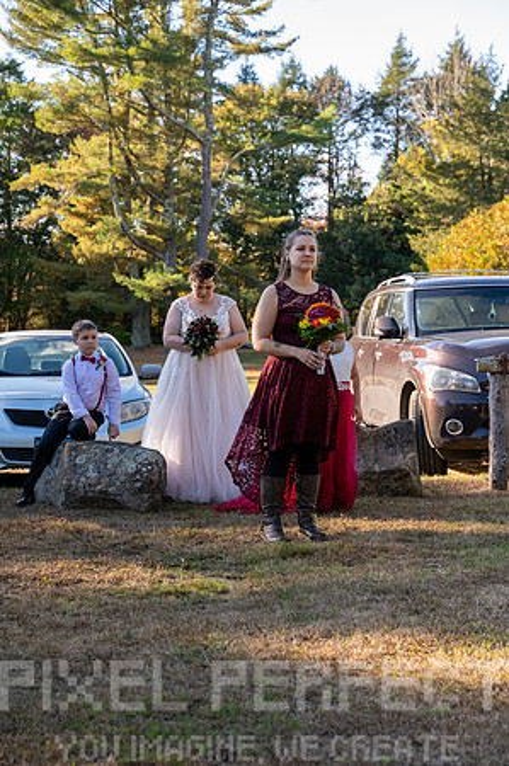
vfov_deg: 31.5
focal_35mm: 64
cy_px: 383
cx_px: 254
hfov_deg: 21.2
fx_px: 1360
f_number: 4.5
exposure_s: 1/6400
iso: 6400
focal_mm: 64
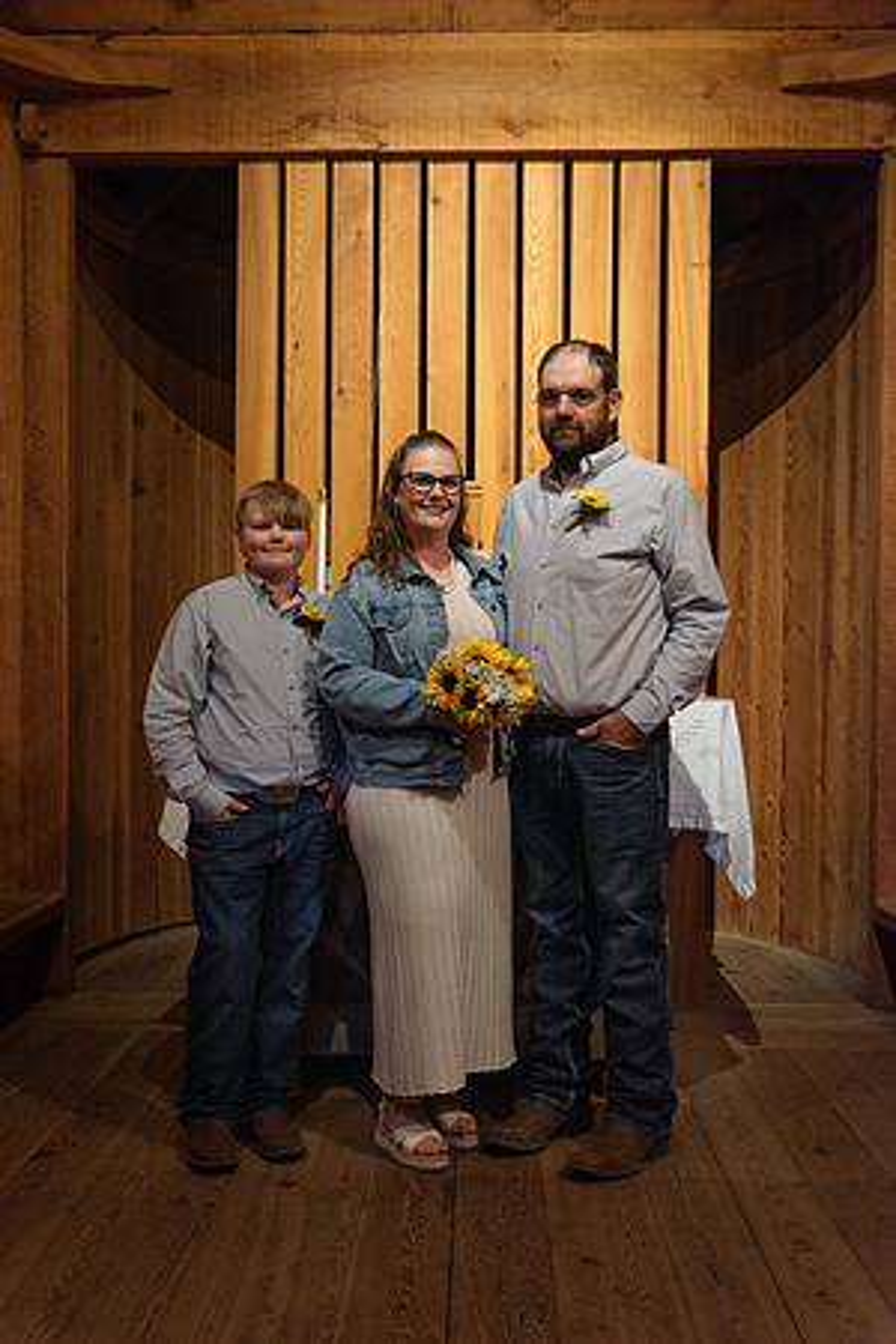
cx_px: 448
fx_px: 1344
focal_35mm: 36
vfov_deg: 53.1
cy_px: 672
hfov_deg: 36.9
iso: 800
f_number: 4
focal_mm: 36
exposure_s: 1/125
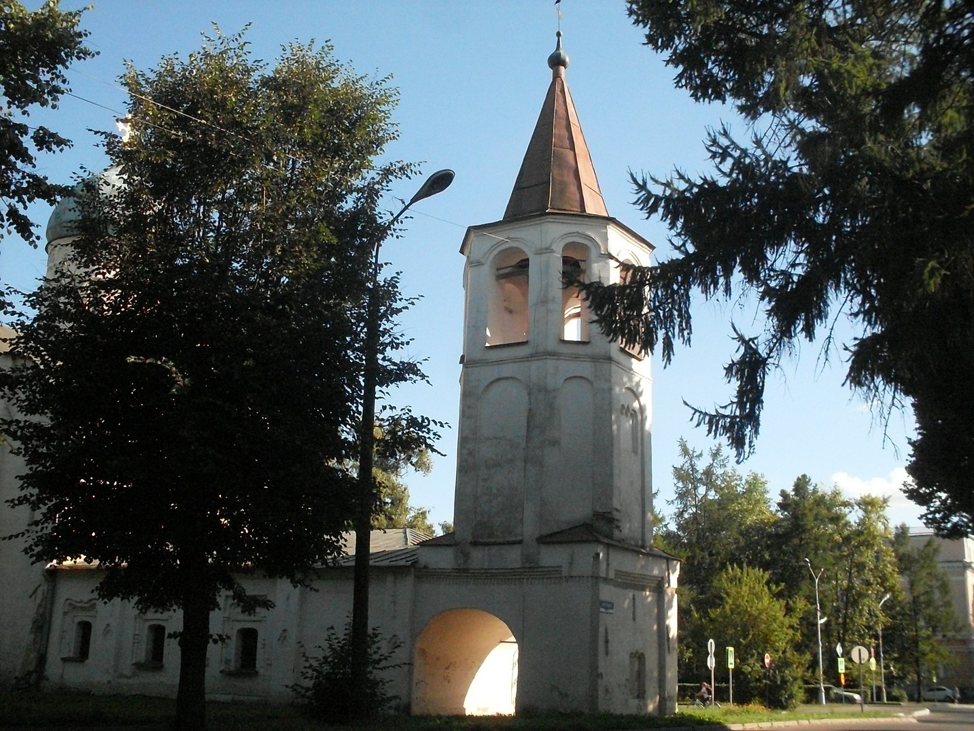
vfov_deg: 37.7
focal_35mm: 38
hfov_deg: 49.0
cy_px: 366
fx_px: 1069
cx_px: 487
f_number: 8.4
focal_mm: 6.3
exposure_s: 1/500
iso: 400
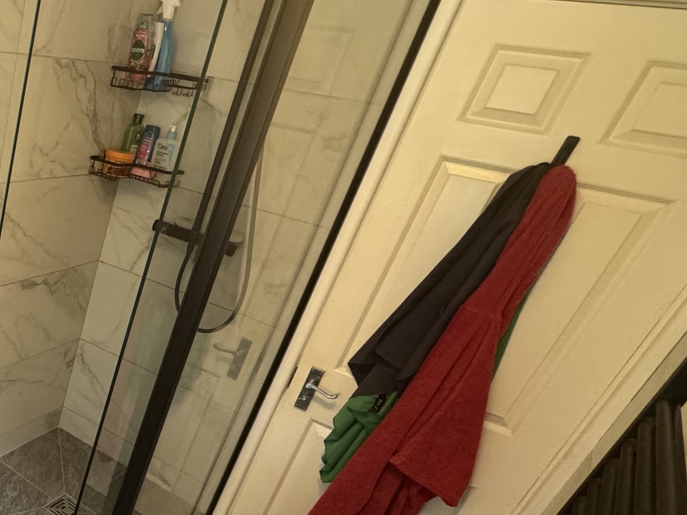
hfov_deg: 45.1
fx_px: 635
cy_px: 402
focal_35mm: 32
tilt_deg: -31.1
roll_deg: -7.5
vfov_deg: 42.4
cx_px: -43
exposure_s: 1/60
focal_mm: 2.22
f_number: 2.2
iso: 320
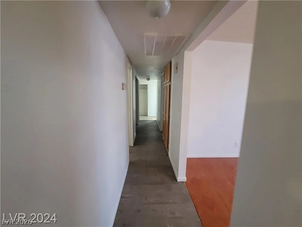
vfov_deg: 89.9
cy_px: 114
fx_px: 113
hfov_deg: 106.2
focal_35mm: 13
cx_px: 151
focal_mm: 2.2
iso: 320
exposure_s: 1/40
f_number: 2.2
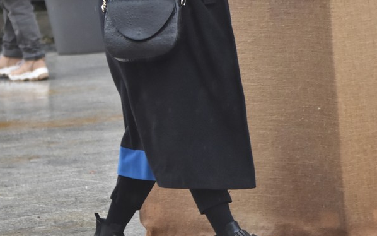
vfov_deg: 3.5
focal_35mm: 373
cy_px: -4
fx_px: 3832
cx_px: 178
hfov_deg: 5.6
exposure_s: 1/400
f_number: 4.5
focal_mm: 135
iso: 1250
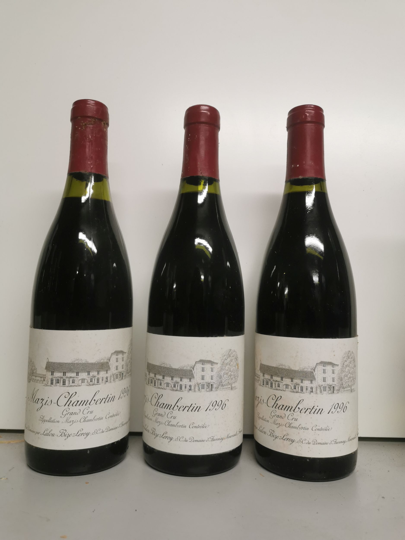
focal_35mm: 27
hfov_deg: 51.4
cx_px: 202
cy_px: 270
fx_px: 421
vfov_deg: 65.3
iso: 125
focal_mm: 5.58
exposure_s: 1/100
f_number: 1.8
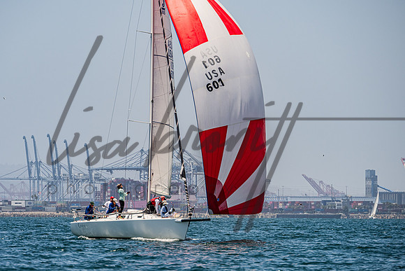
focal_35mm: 311
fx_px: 3503
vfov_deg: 4.4
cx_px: 188
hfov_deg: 6.6
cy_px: 143
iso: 400
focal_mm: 240
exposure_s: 1/2000
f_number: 8
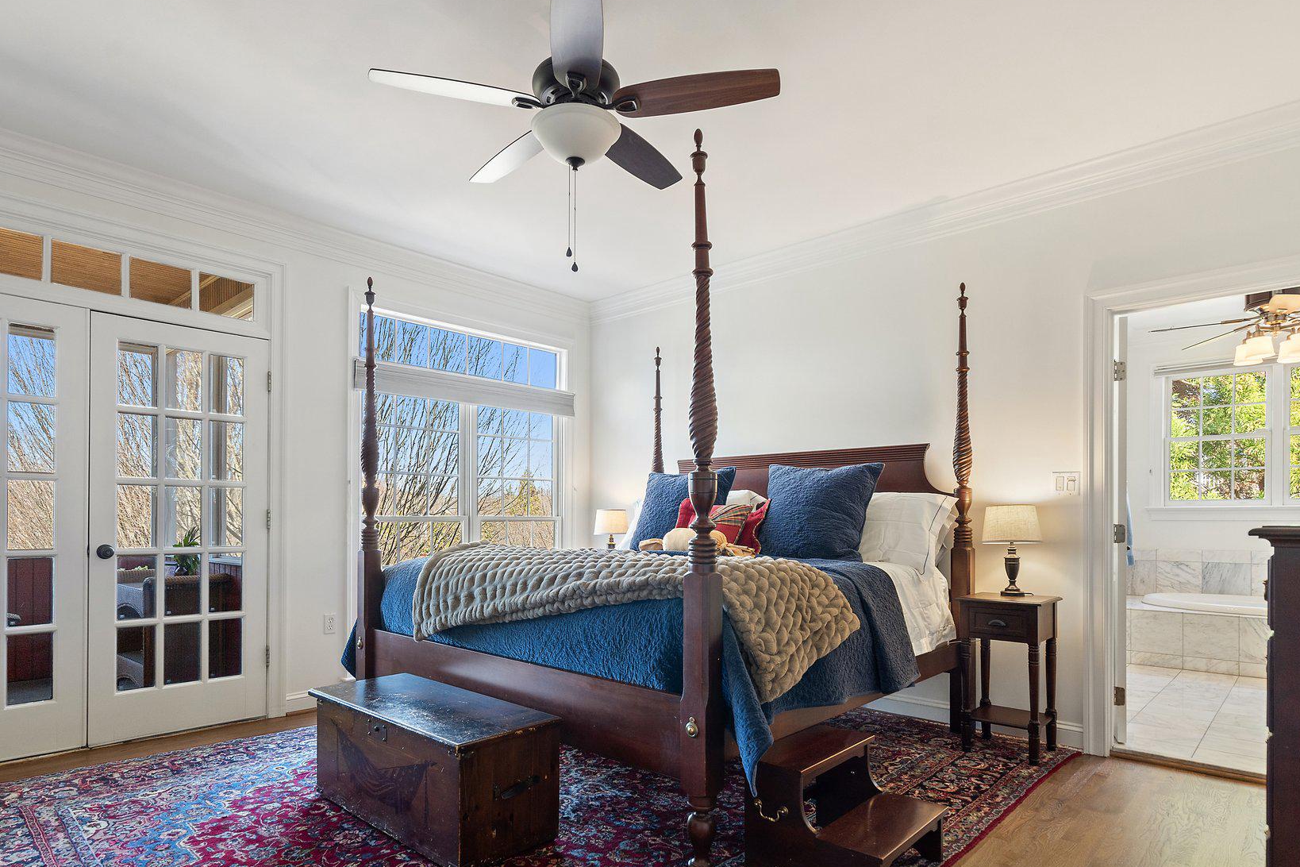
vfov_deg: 61.3
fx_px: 722
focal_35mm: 20
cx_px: 610
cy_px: 530
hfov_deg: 83.9
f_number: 8
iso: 500
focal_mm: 16
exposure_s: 1/6
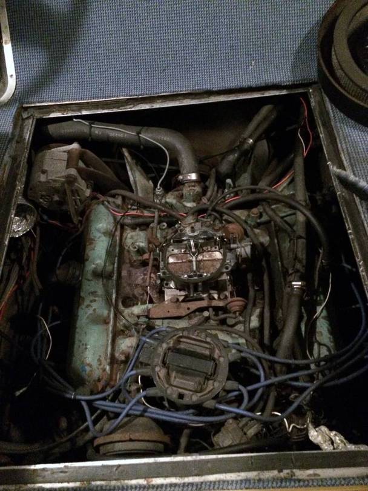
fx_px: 425
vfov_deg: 59.9
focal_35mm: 30
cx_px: 184
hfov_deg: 46.8
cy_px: 246
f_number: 2.2
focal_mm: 4.12
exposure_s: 1/15
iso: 2500
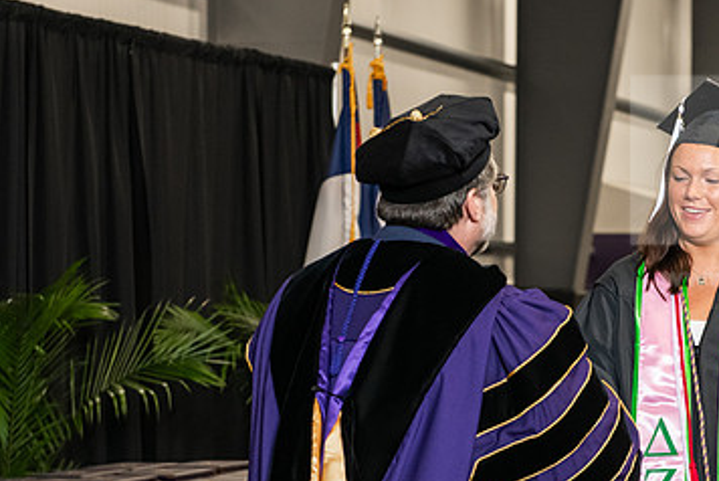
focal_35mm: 114
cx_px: 570
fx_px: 2279
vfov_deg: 12.0
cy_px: 320
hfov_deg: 17.8
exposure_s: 1/200
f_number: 5
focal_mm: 70
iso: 2500
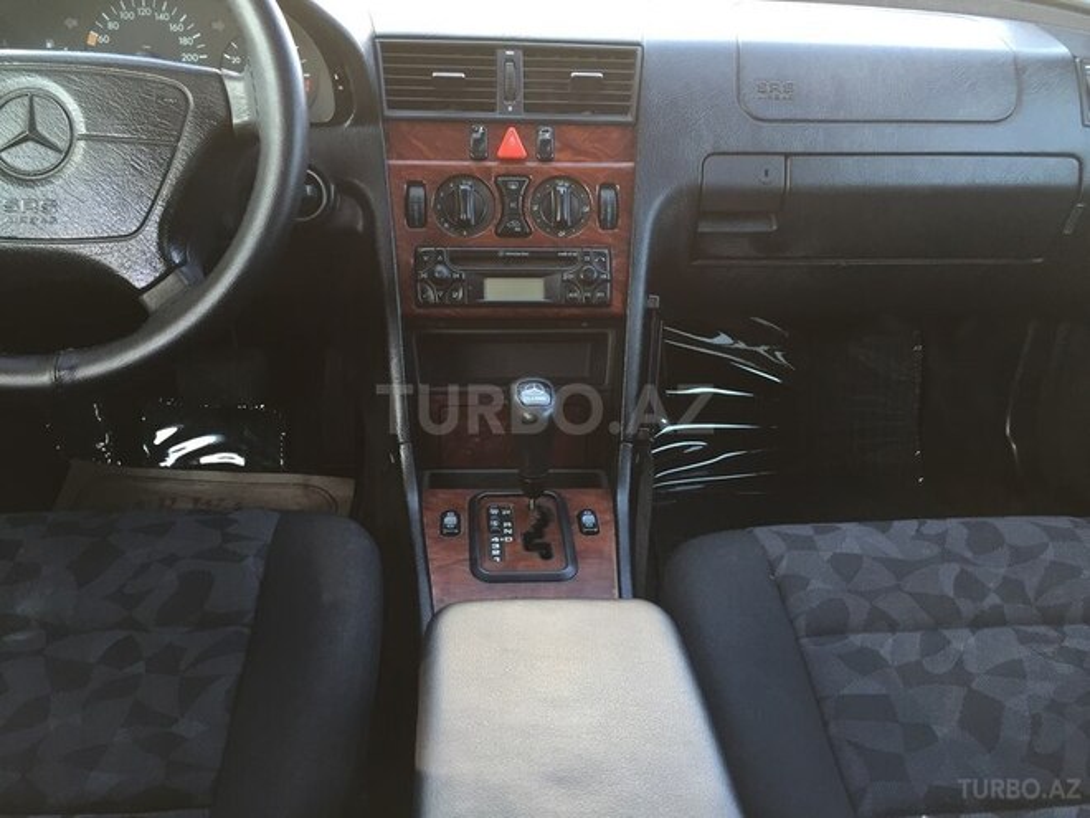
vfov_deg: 48.2
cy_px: 409
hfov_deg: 61.7
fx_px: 913
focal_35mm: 29
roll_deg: -2.7
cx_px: 545
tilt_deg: -26.5
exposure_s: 1/33
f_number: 2.2
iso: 50
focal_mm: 4.15
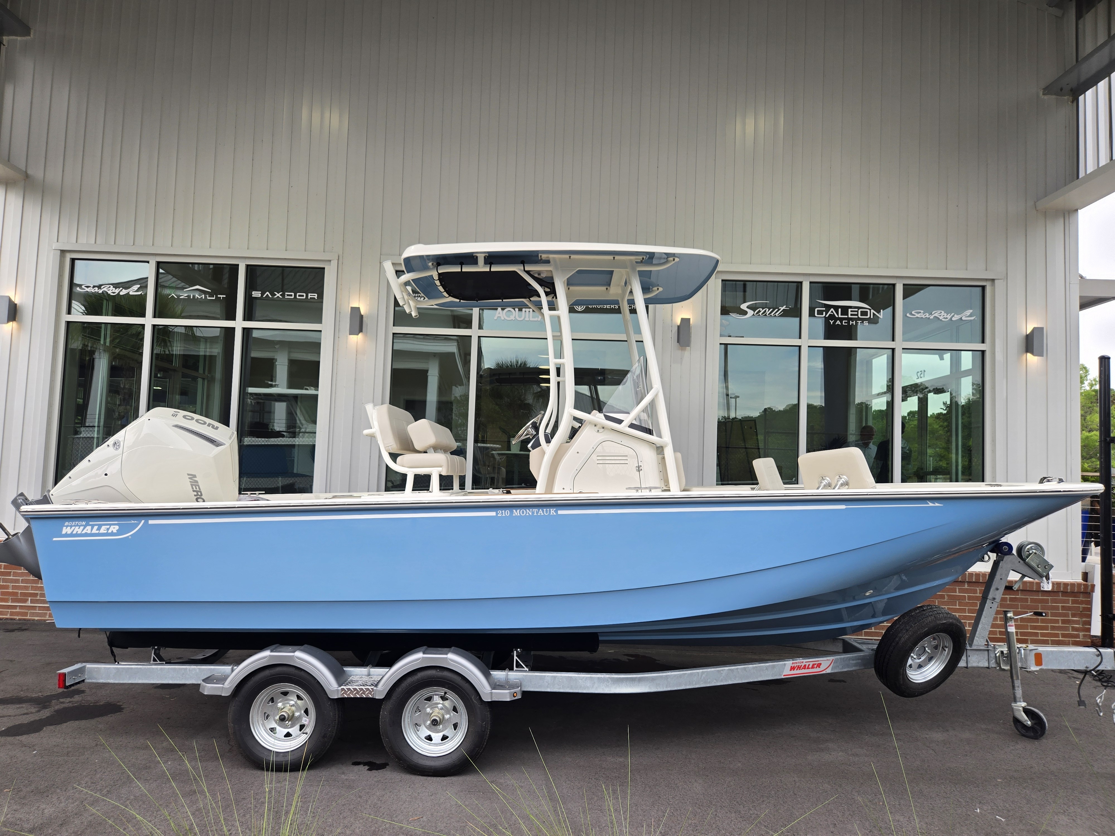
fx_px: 741
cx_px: 558
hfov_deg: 73.9
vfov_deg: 58.9
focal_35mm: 23
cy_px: 418
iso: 25
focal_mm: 5.4
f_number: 1.8
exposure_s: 1/214
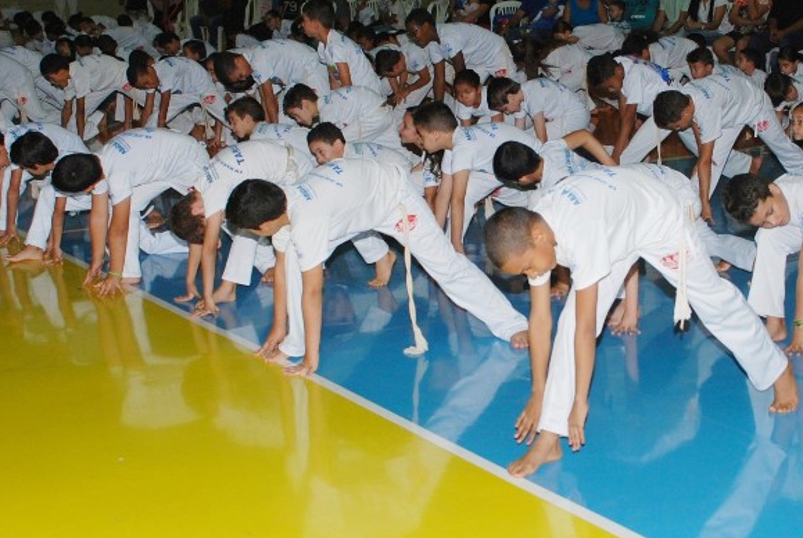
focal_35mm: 69
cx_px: 569
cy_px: 292
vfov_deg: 19.8
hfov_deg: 28.9
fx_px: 1541
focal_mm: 26
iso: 200
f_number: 4
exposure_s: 1/60
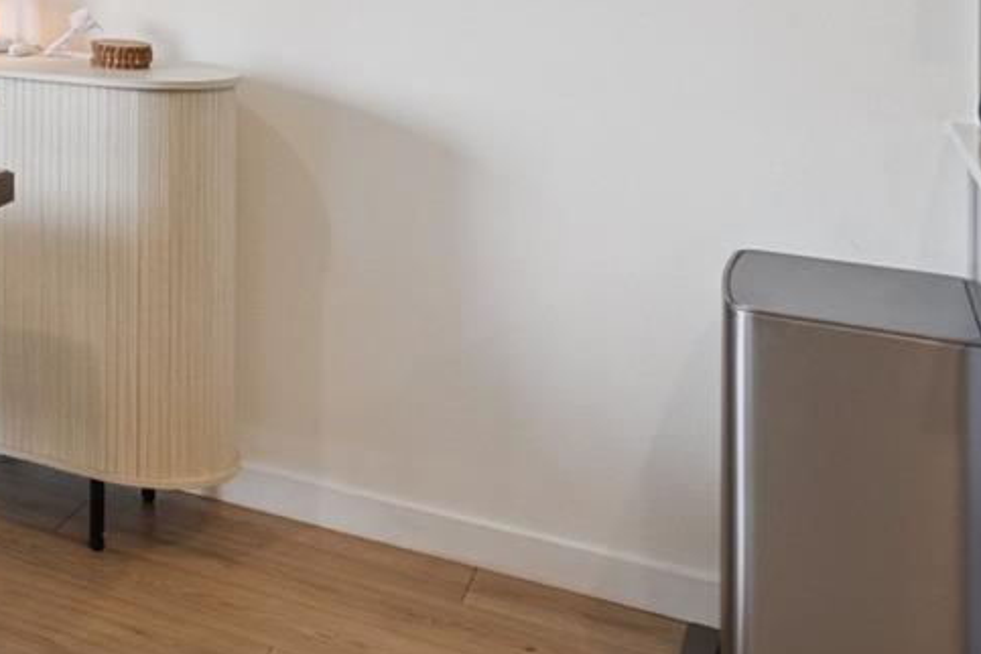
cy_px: -122
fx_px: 1444
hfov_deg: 25.4
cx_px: -579
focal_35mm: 53
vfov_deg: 23.4
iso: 400
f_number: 9
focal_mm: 16
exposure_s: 1/50
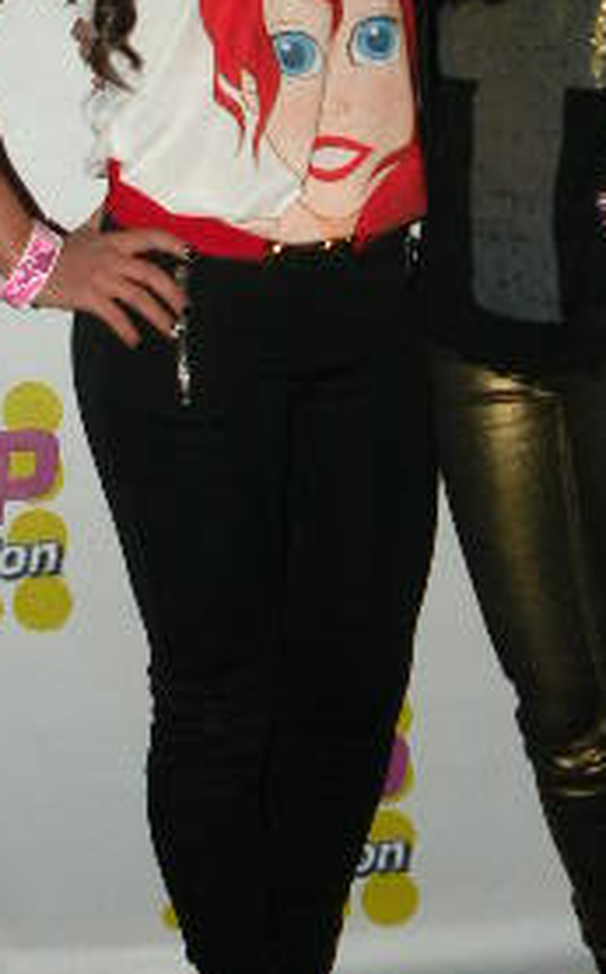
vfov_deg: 30.0
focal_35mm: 66
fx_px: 1749
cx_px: 371
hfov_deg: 19.6
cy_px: 130
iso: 64
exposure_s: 1/60
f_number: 2.8
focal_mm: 4.7
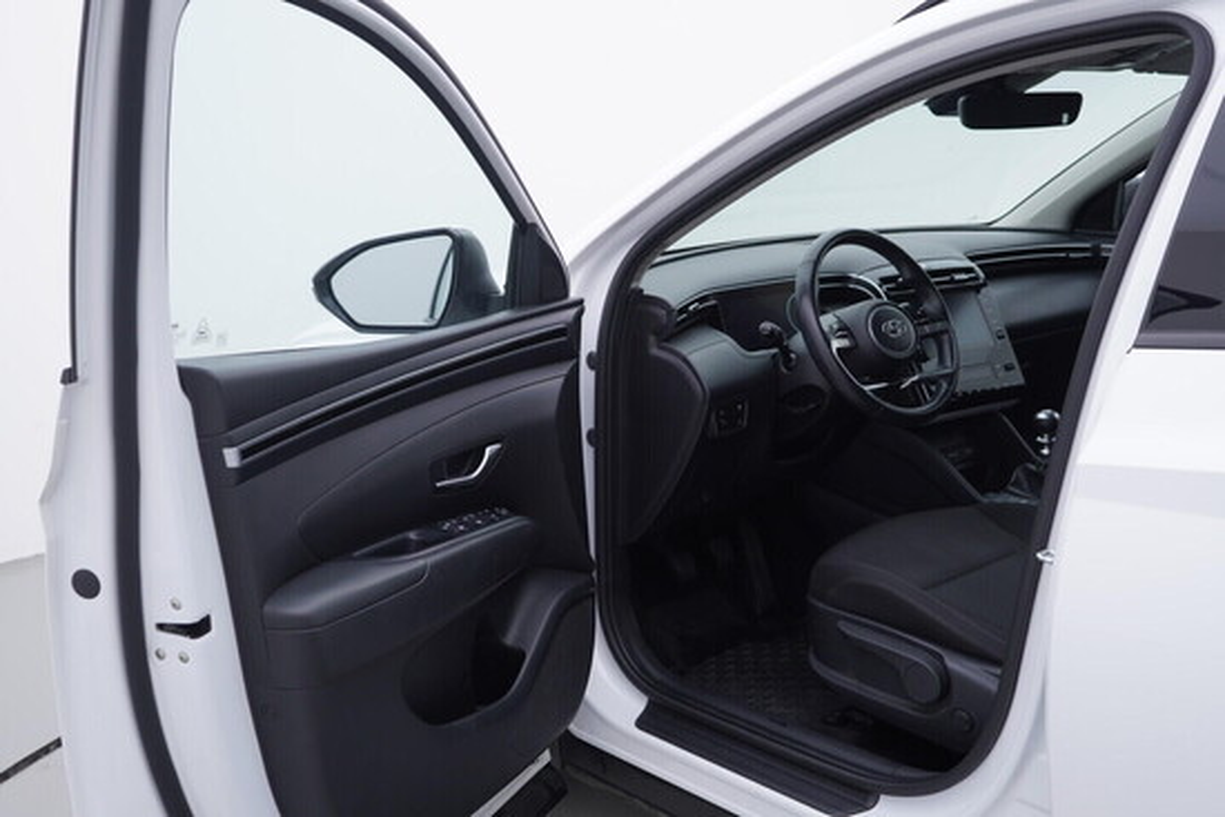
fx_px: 1225
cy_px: 408
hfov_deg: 53.1
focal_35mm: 36
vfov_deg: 36.9
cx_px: 612
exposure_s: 1/60
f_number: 3.5
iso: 125
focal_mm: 24
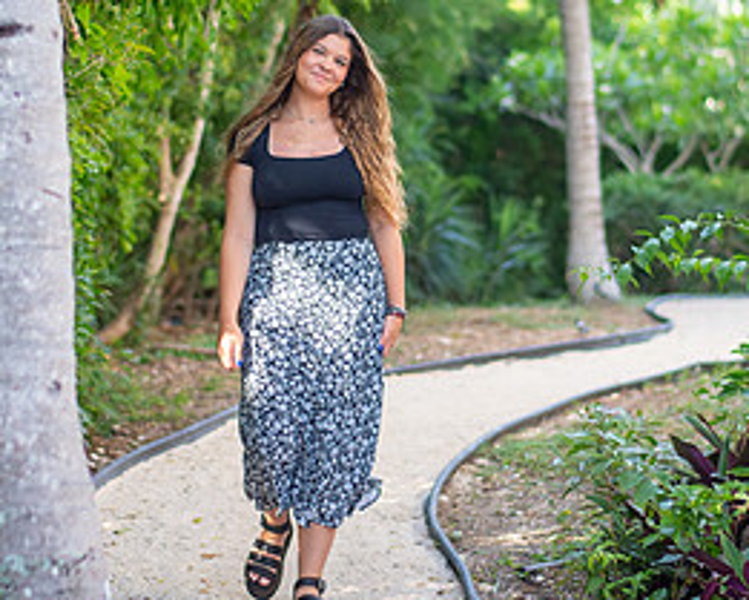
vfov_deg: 12.7
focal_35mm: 121
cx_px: 319
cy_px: 187
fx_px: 2683
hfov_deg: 15.9
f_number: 1.8
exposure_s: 1/1600
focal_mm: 58
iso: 2000
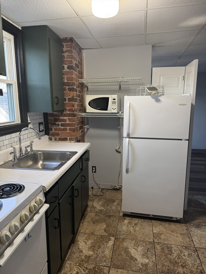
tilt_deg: -11.7
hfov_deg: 56.8
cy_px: 137
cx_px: 103
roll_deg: +1.2
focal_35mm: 24
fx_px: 190
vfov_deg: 71.6
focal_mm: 6.76
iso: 200
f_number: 1.78
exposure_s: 1/60
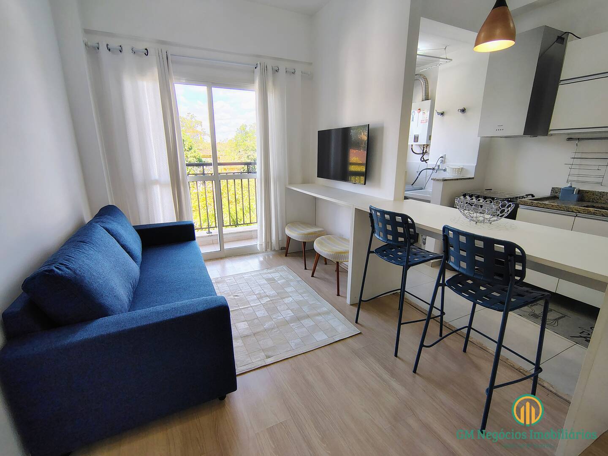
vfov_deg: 78.1
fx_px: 281
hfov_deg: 94.5
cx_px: 304
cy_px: 228
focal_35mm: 16
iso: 264
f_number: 2.2
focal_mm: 2.13
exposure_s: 1/120
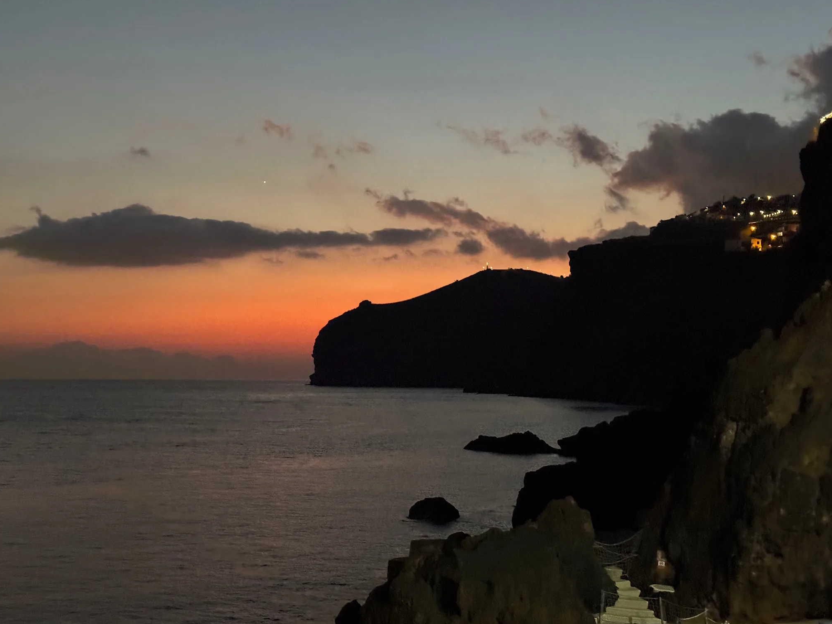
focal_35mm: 49
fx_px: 1178
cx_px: 421
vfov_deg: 29.7
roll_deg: -1.6
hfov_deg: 38.9
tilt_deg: +1.0
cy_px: 316
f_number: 1.78
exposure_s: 1/20
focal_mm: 6.76
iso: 800
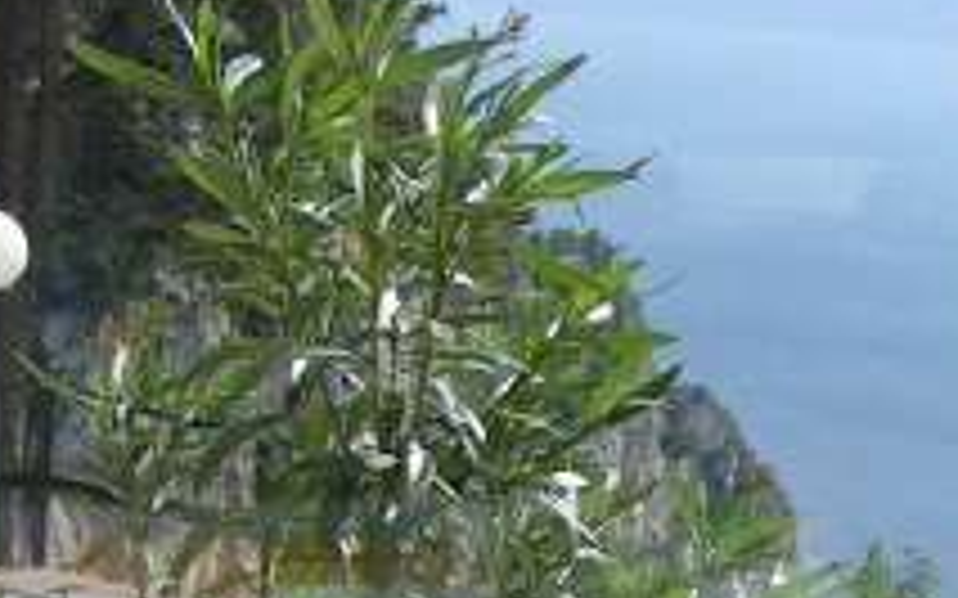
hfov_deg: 17.0
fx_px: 3158
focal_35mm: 121
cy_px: 877
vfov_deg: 10.5
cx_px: 868
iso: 50
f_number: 5.6
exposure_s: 1/320
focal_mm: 5.8
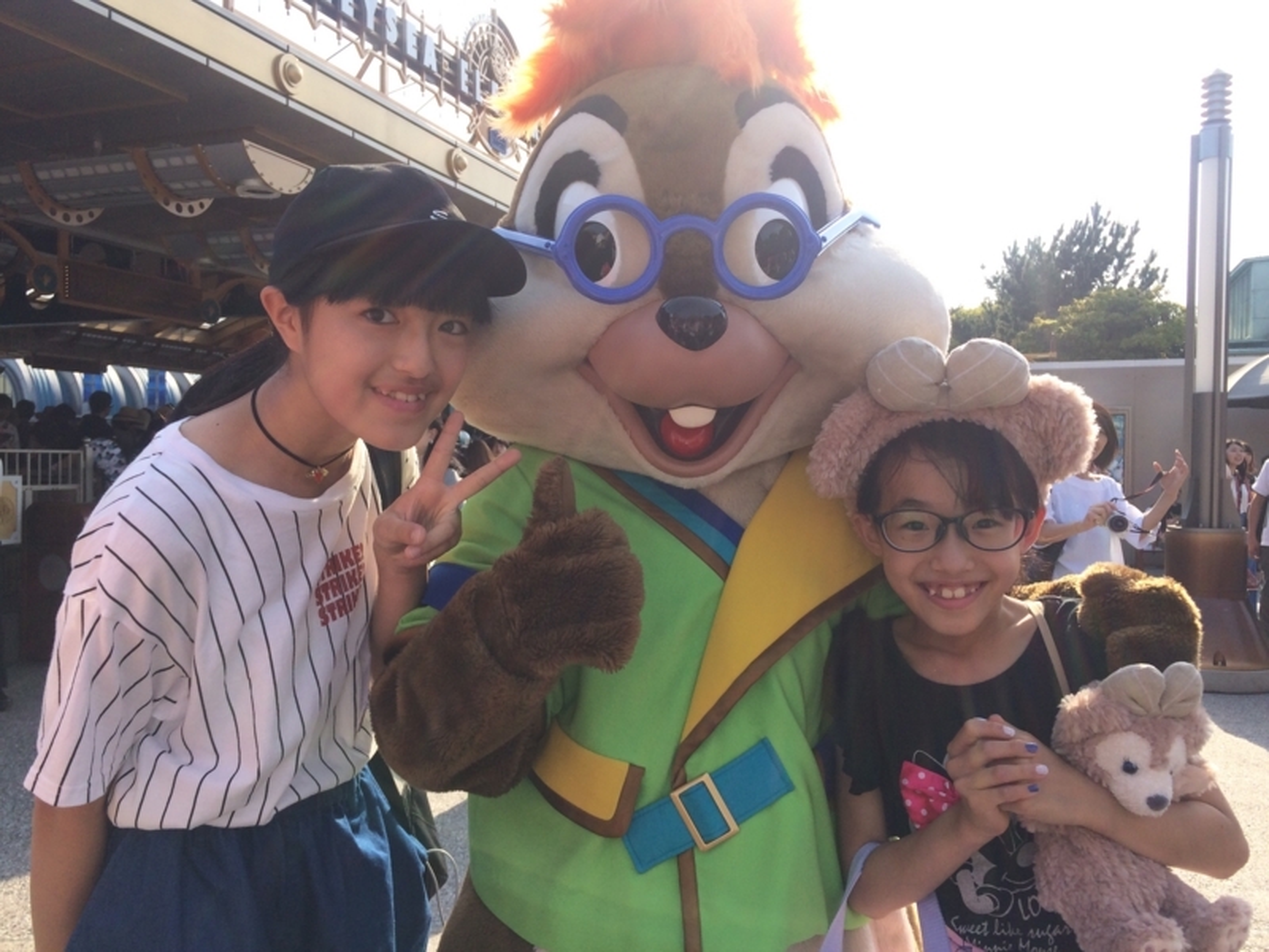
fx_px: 1063
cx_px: 634
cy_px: 476
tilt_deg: -0.2
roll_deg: +0.3
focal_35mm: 29
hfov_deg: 61.7
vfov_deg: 48.2
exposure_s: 1/954
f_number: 2.2
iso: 32
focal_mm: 4.15
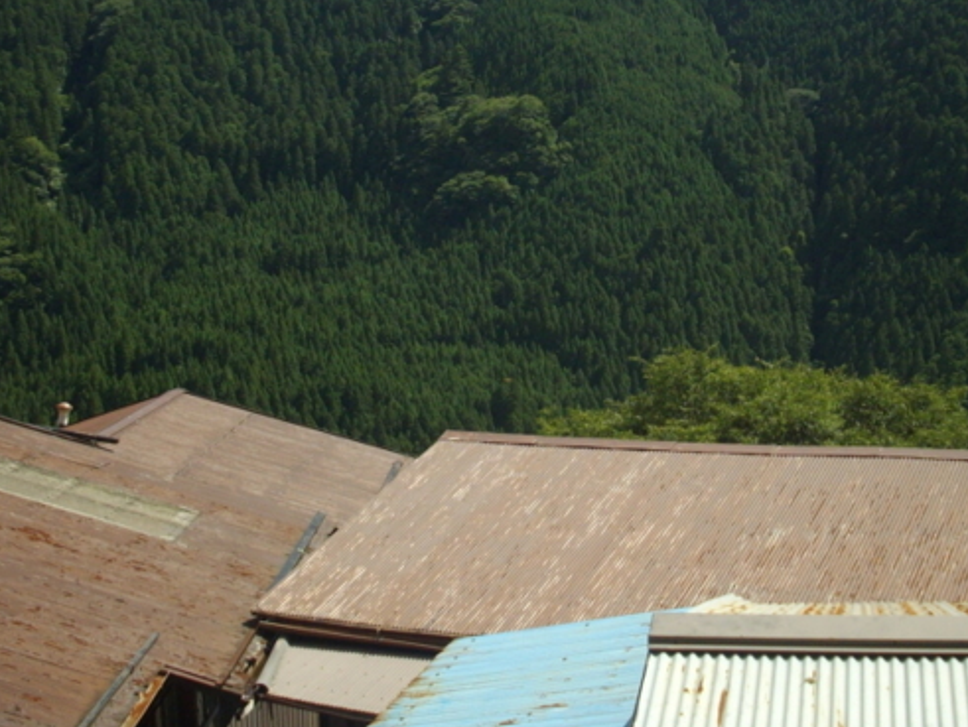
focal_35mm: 64
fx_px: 1791
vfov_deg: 22.8
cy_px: 199
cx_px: 593
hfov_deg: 30.1
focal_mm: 6.2
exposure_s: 1/250
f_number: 5.6
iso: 80
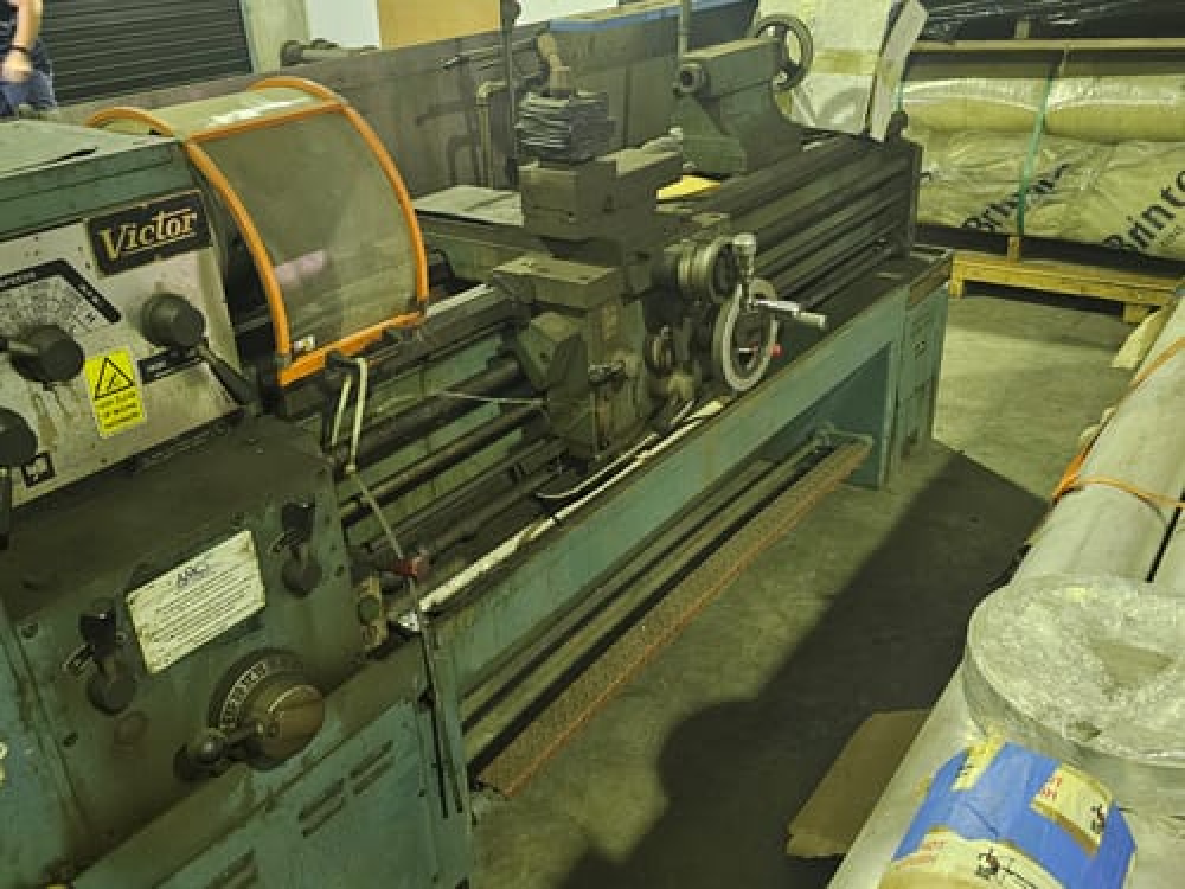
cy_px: 444
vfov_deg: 58.9
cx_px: 592
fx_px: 787
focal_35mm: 23
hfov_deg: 73.9
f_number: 1.7
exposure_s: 1/25
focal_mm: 6.3
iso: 500
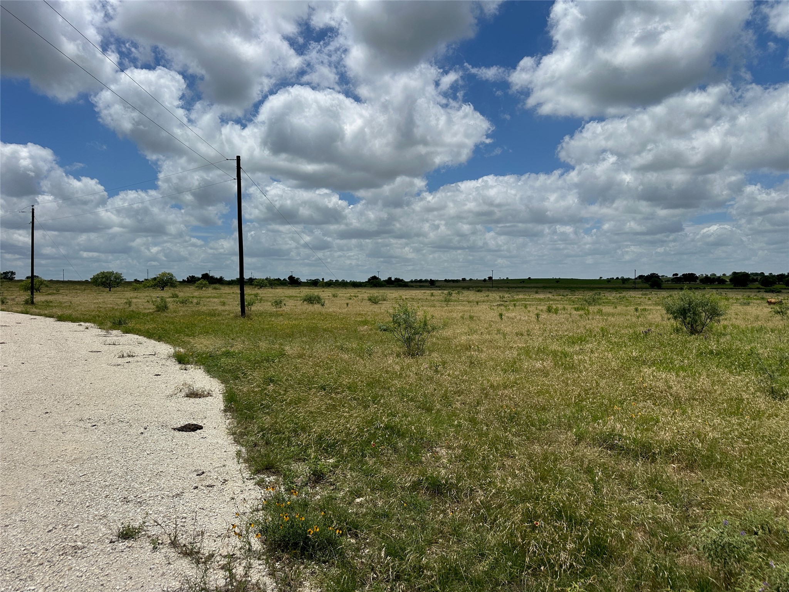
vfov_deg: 56.8
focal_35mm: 24
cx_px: 394
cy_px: 296
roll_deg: +0.2
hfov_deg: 71.6
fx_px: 547
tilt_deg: -1.2
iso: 80
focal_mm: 6.86
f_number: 1.78
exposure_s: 1/10753
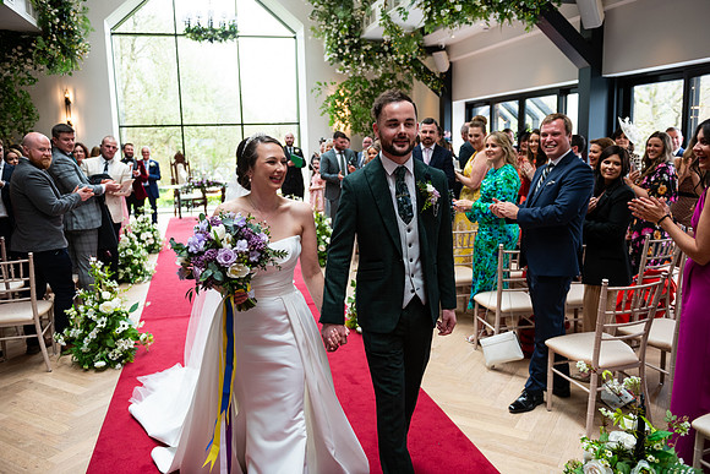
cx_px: 355
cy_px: 237
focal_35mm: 29
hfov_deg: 63.6
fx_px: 572
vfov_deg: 45.0
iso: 500
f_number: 3.5
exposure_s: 1/200
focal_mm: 29
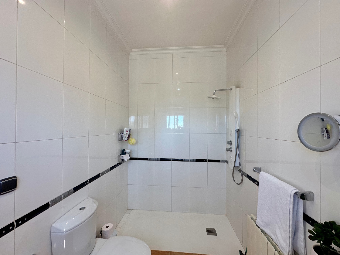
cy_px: 128
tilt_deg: +0.8
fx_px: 138
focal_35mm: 14
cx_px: 170
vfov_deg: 85.7
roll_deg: -0.3
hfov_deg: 102.1
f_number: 2.2
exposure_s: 1/100
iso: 125
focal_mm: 2.22
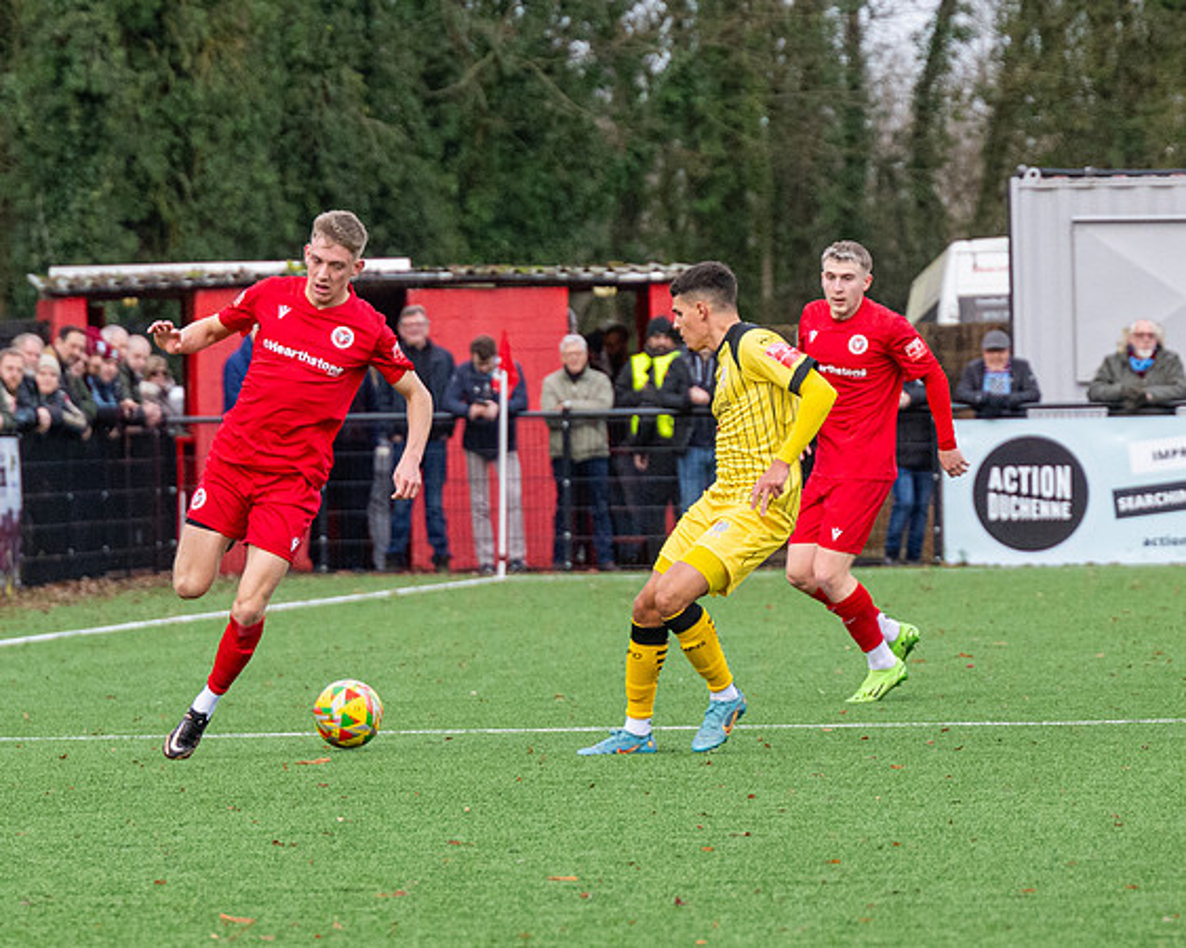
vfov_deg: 3.6
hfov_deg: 4.5
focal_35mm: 430
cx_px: 378
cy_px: 342
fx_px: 15086
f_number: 4
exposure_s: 1/1600
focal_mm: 155
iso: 800
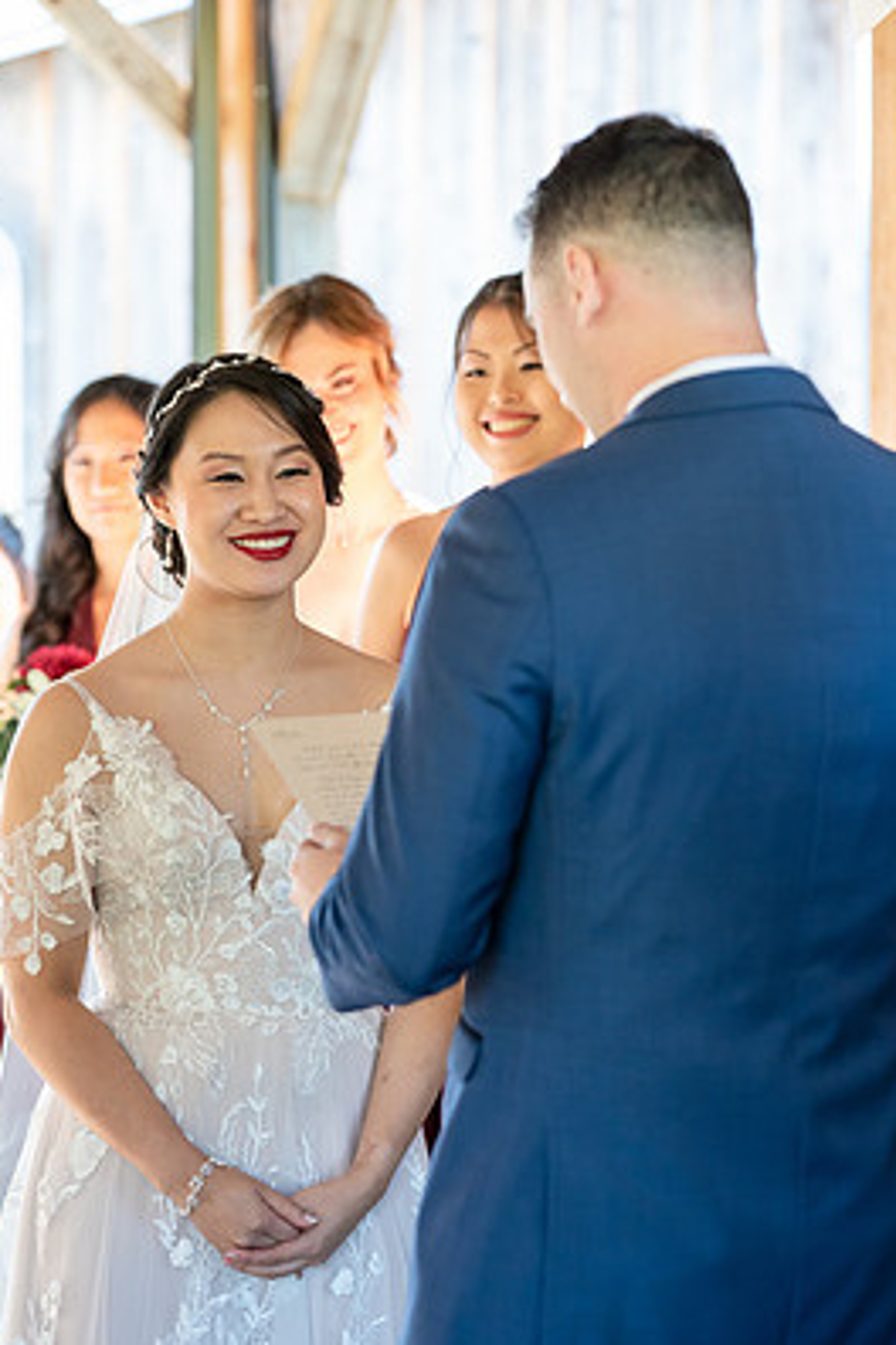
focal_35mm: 134
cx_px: 458
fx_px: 5002
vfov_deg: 15.3
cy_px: 713
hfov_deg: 10.2
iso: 2000
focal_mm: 118
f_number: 4
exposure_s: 1/200
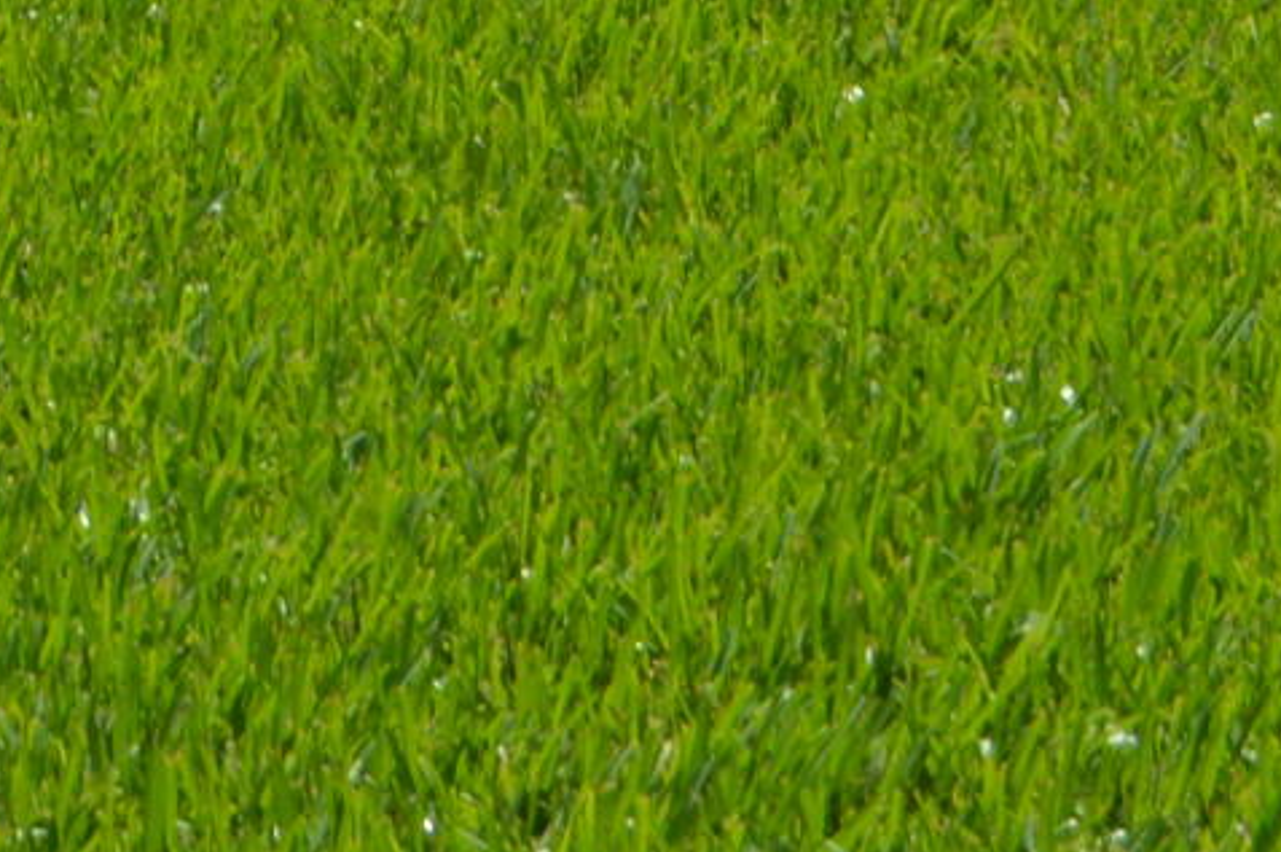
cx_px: -2283
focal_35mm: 302
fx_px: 10735
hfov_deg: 6.4
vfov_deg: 4.4
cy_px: -1774
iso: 100
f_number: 8
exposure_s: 1/250
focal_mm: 32
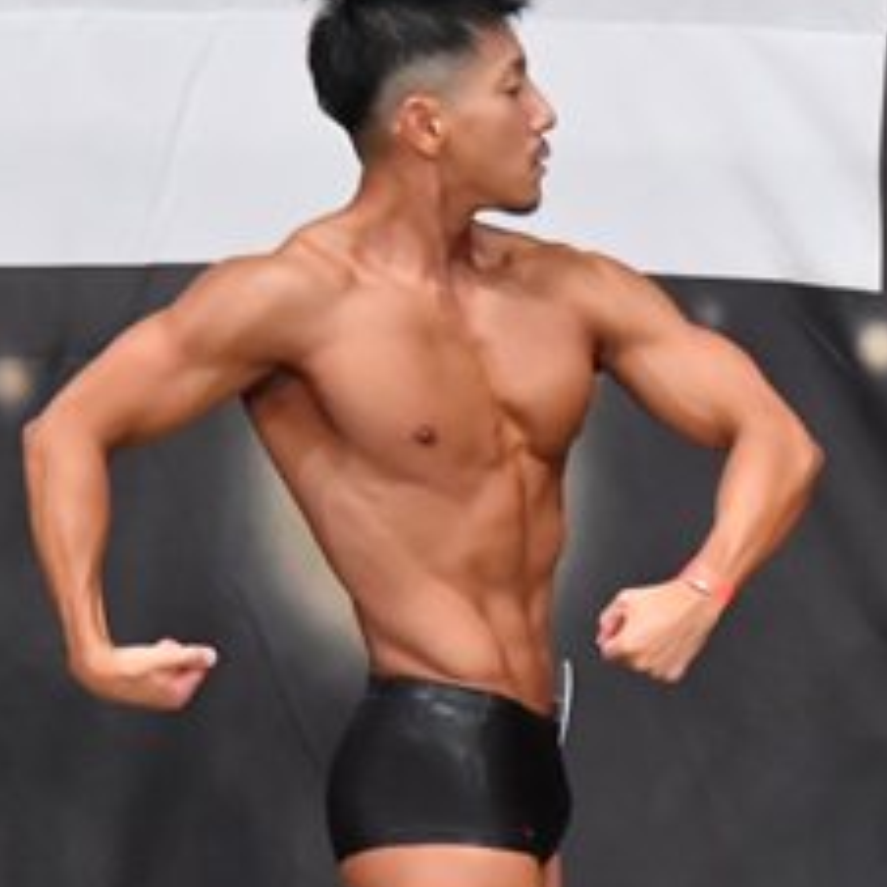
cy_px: 832
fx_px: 18293
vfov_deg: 2.8
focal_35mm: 631
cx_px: 1289
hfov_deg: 2.8
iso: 6400
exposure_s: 1/400
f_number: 5.6
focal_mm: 145
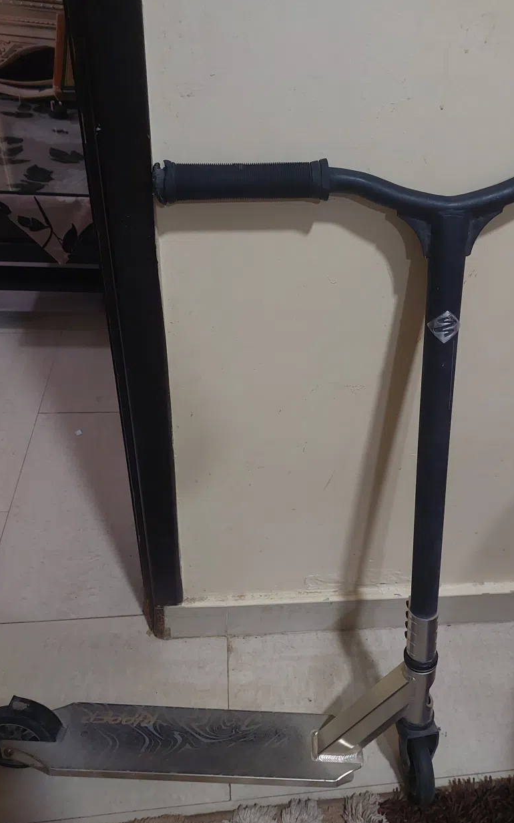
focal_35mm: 27
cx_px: 318
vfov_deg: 68.4
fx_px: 606
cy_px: 402
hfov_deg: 45.6
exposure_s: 1/50
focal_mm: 5.06
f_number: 1.8
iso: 500
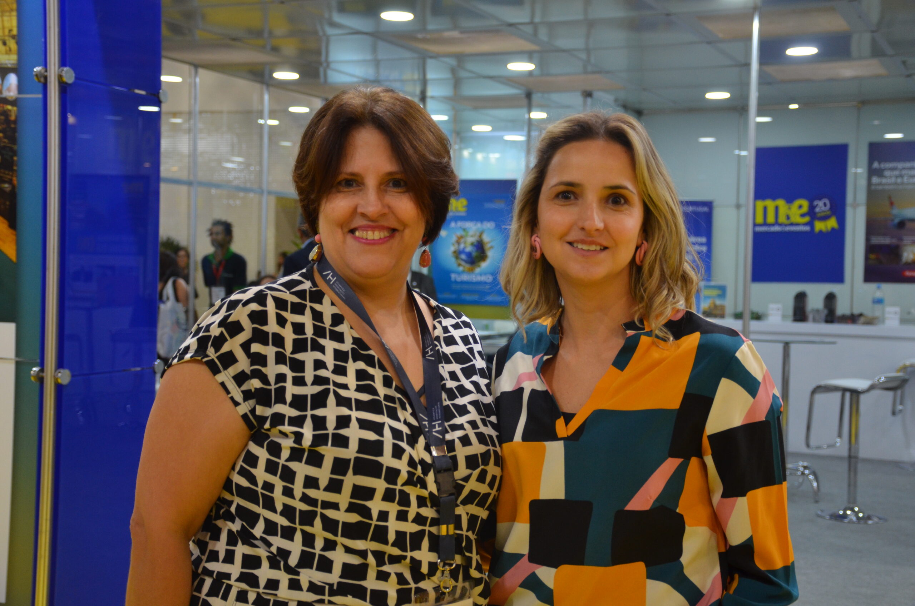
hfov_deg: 39.0
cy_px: 303
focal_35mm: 51
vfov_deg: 26.4
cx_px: 458
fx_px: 1294
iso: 640
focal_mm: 34
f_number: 4.2
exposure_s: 1/60
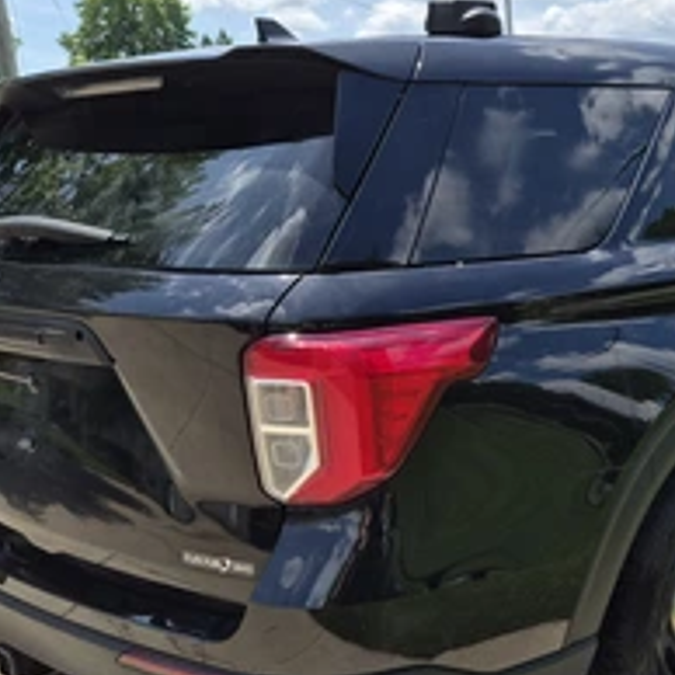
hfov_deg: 38.3
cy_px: 414
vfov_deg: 39.8
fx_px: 927
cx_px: 553
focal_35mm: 42
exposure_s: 1/4992
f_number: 1.8
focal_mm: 5.4
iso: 80
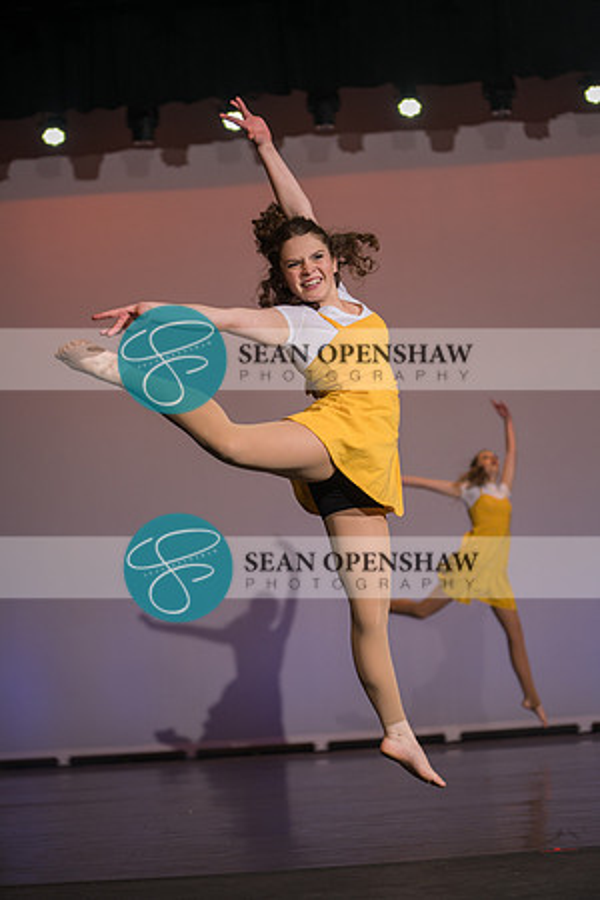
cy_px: 450
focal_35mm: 70
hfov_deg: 19.5
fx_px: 1750
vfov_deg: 28.8
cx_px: 300
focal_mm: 70
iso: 500
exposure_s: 1/500
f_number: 2.8
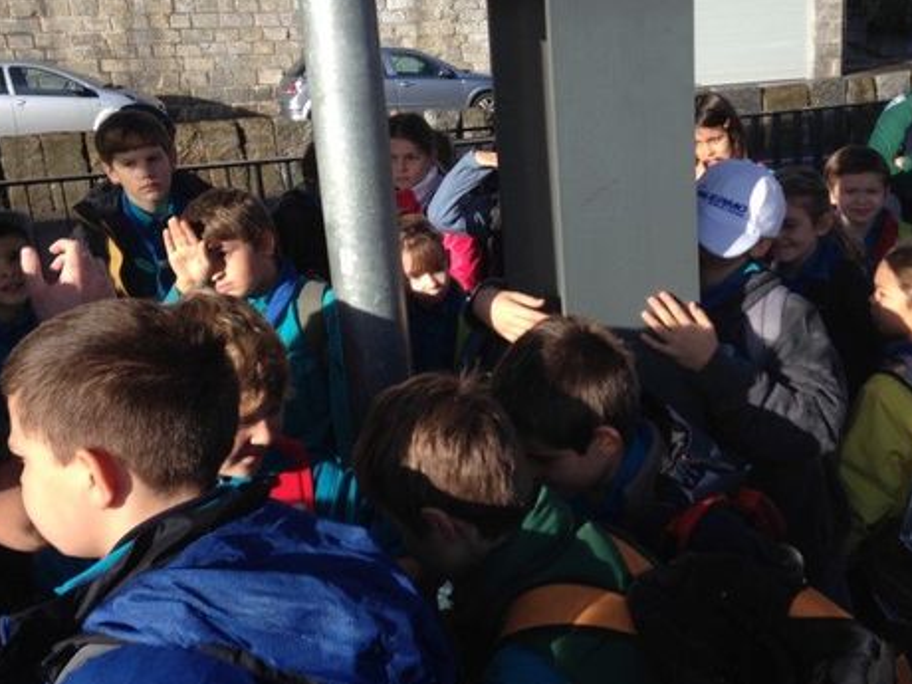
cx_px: 478
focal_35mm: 43
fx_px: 1133
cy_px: 240
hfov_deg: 43.8
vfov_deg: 33.4
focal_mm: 4.12
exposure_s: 1/695
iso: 50
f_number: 2.4
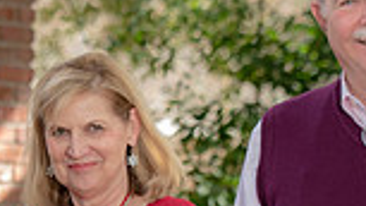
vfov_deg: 3.1
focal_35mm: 390
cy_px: 303
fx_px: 3784
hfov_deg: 5.5
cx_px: 69
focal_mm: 98
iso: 320
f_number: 5
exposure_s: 1/200
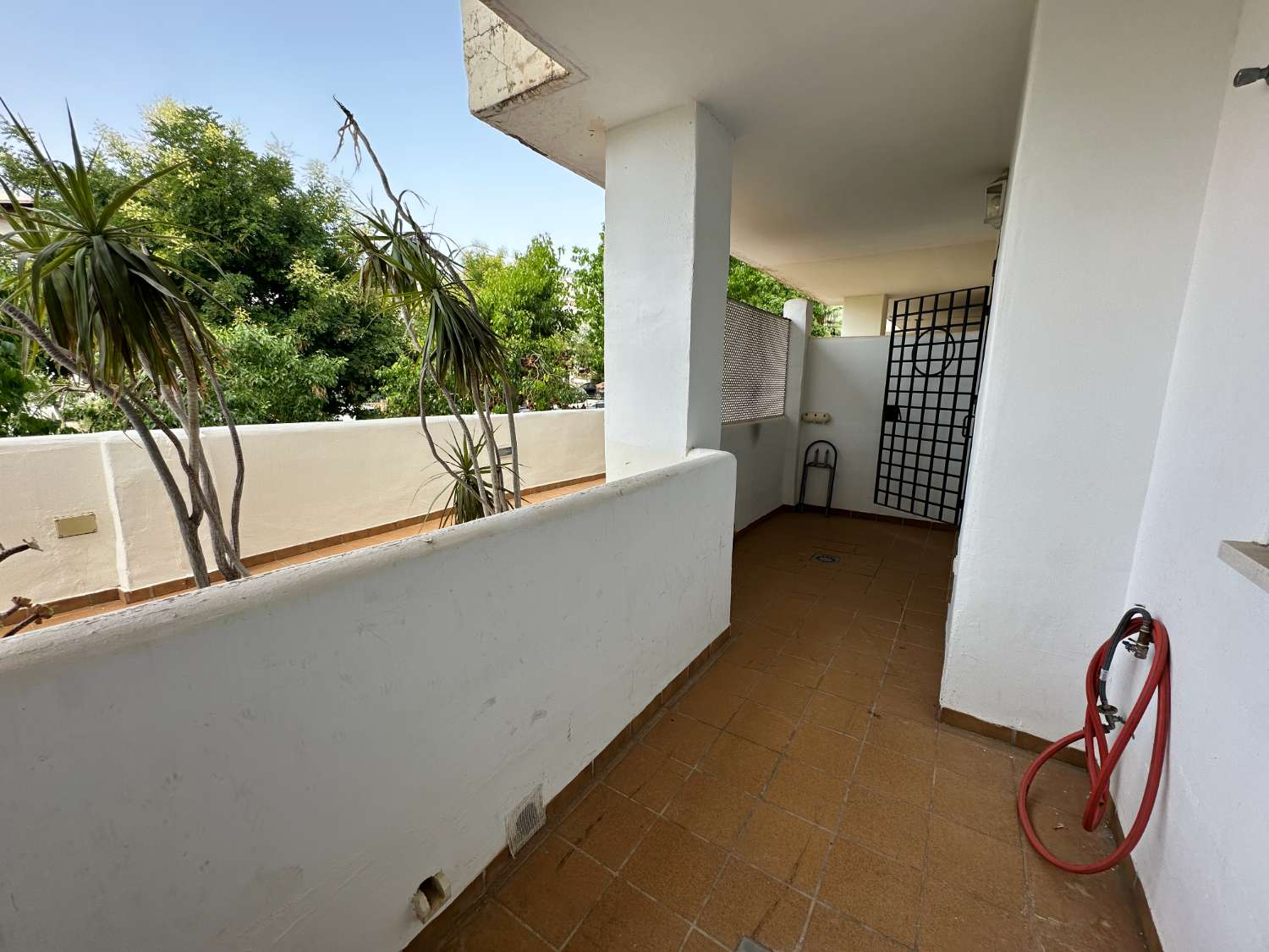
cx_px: 634
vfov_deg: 85.7
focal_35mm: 14
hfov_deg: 102.1
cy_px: 476
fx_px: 513
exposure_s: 1/312
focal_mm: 2.22
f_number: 2.2
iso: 40
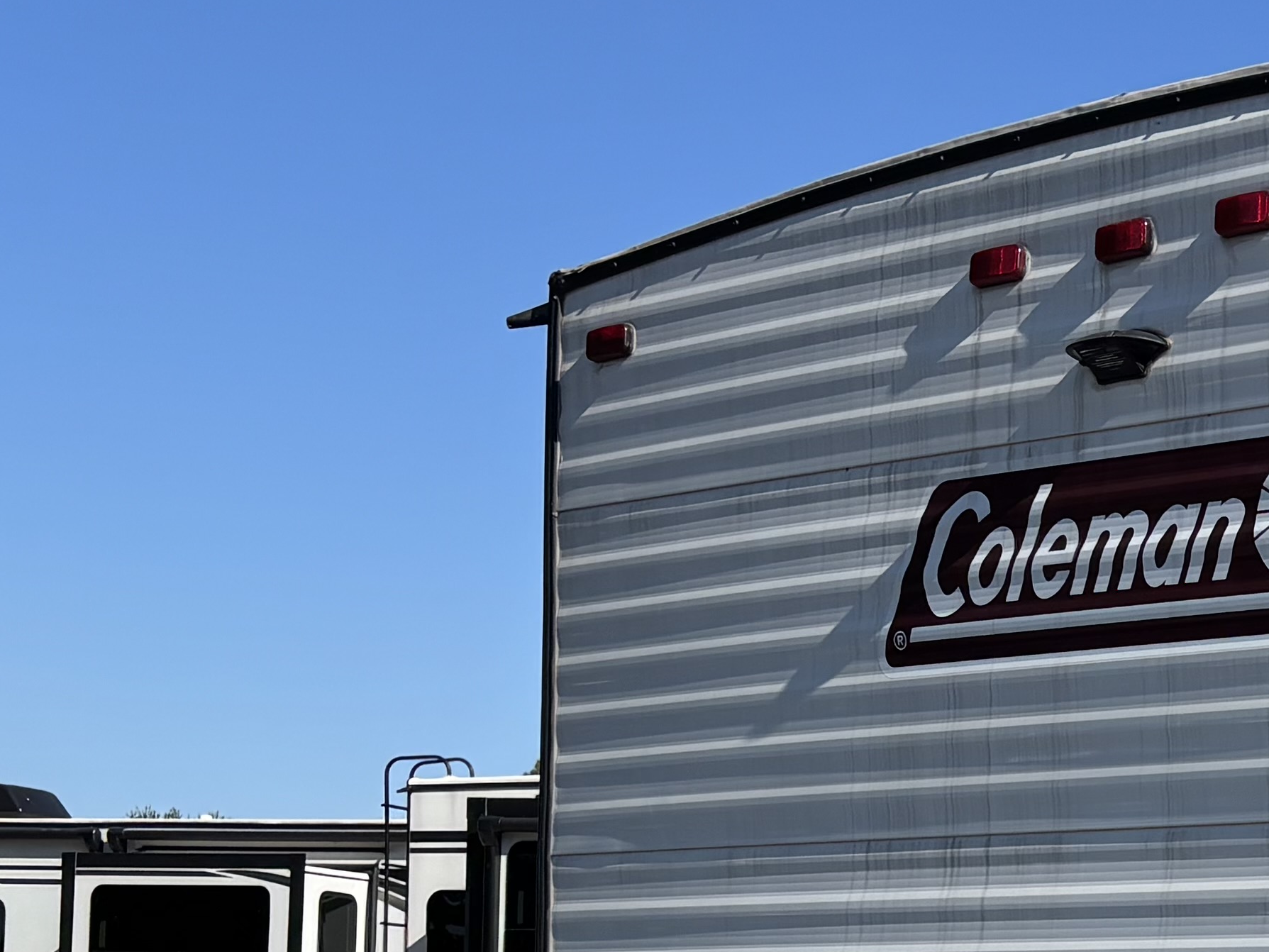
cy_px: 1097
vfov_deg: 17.1
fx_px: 3043
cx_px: 1759
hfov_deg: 20.9
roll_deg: -1.6
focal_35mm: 83
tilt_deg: +0.3
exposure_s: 1/4255
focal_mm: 5.96
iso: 50
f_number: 1.6
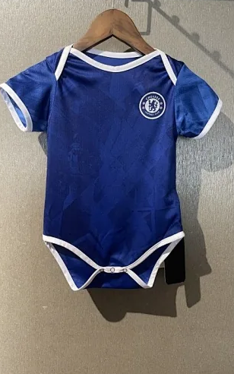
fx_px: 285
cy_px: 186
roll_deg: -1.4
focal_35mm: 28
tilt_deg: -5.5
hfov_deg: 44.6
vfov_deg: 66.4
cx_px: 113
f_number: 1.6
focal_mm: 4.2
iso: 400
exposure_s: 1/50
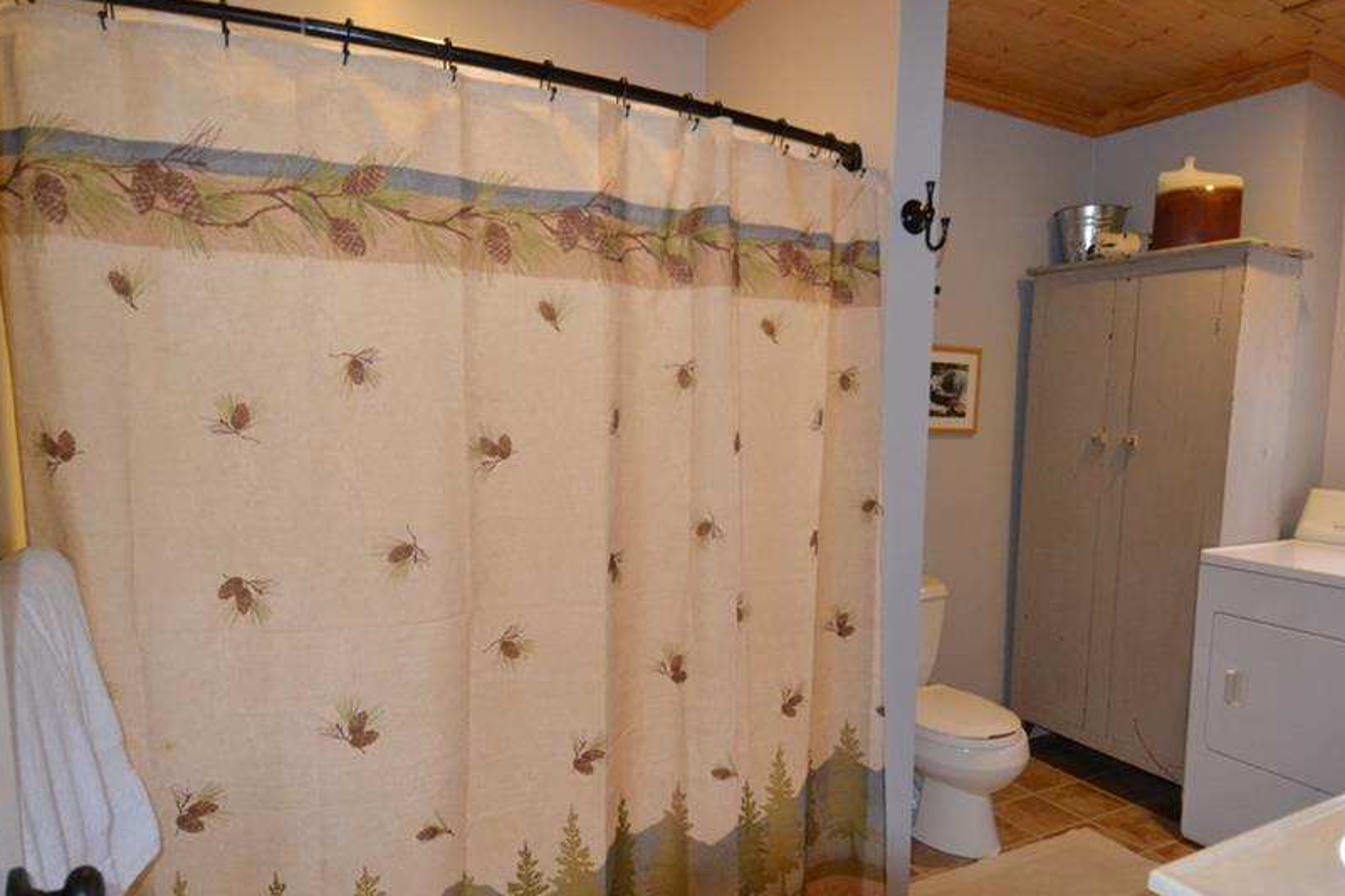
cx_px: 821
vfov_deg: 29.2
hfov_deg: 42.5
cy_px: 502
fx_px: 1718
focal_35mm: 46
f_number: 4
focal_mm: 24
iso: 1400
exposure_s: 1/60
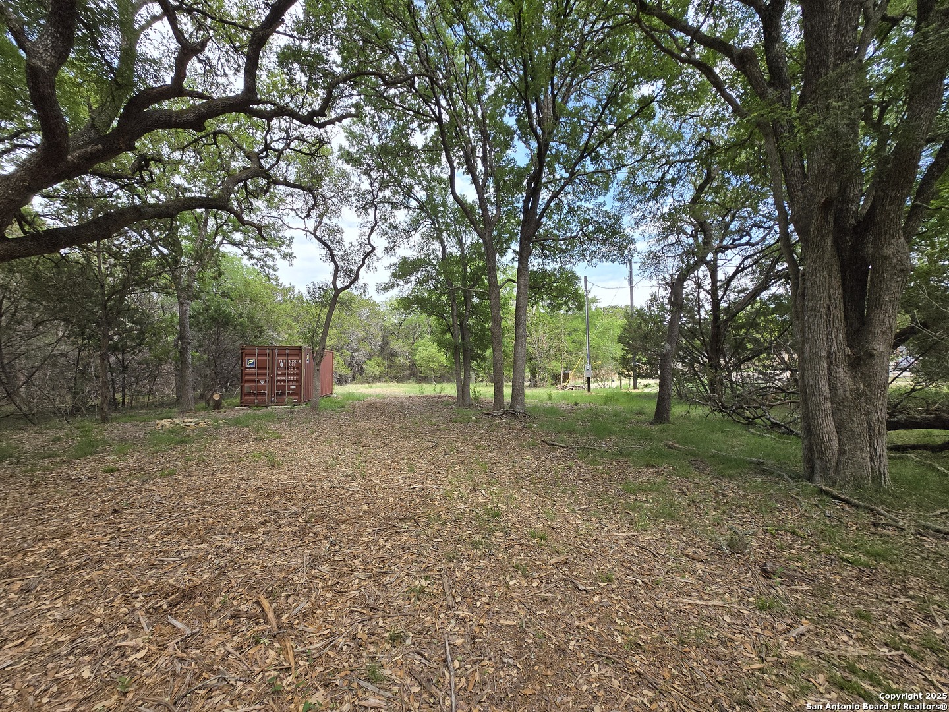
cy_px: 356
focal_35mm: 13
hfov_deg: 106.2
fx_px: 356
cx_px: 474
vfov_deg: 89.9
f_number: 2.2
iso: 25
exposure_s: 1/305
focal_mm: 1.7
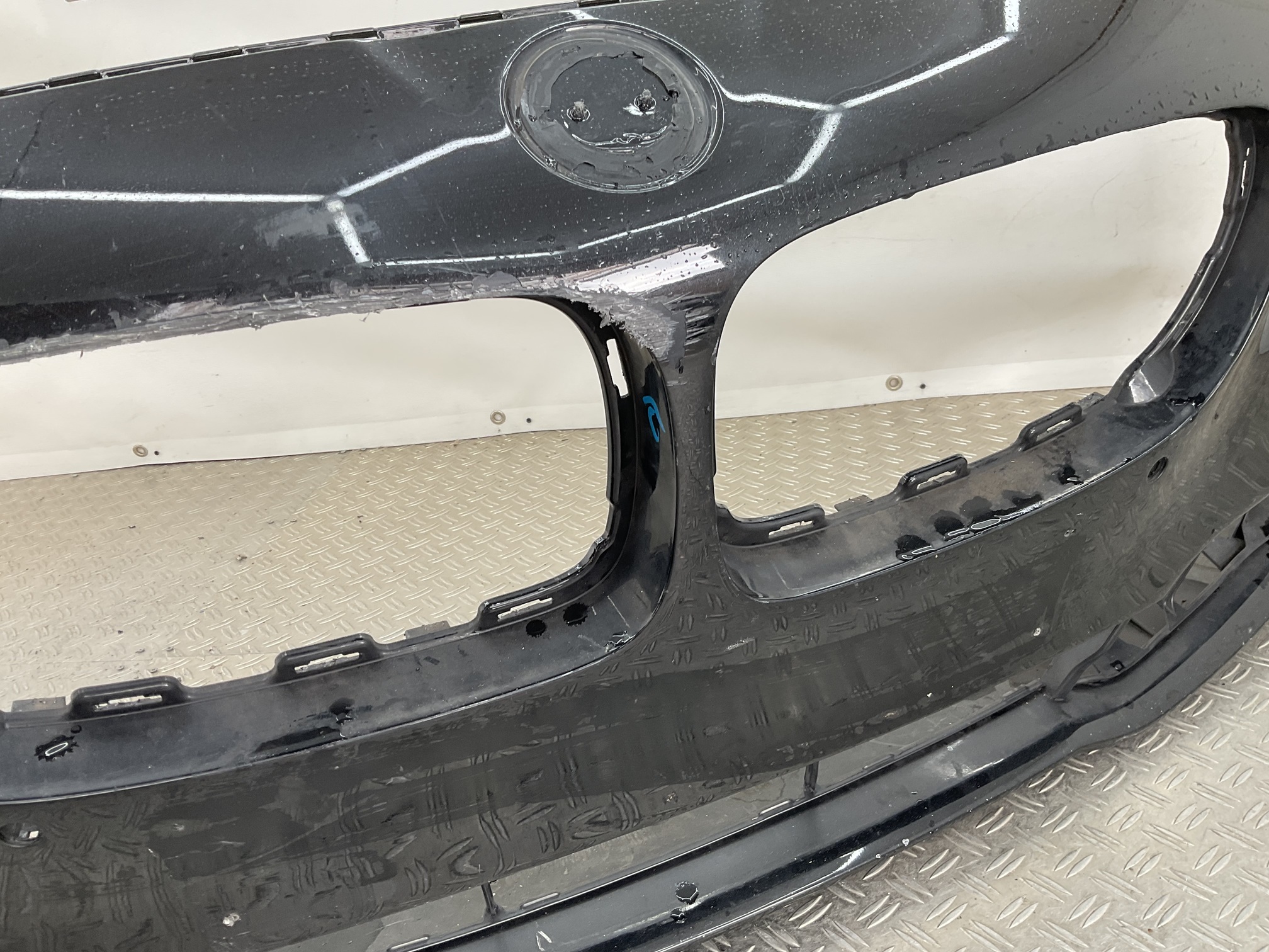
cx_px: 634
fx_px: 1063
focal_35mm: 29
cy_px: 476
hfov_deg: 61.7
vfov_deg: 48.2
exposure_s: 1/100
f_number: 1.8
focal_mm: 3
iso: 25
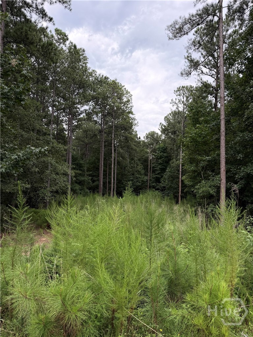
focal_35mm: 24
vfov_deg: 71.6
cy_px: 168
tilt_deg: +3.9
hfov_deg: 56.8
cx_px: 126
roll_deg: -1.0
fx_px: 234
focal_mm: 6.76
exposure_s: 1/555
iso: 100
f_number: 1.78
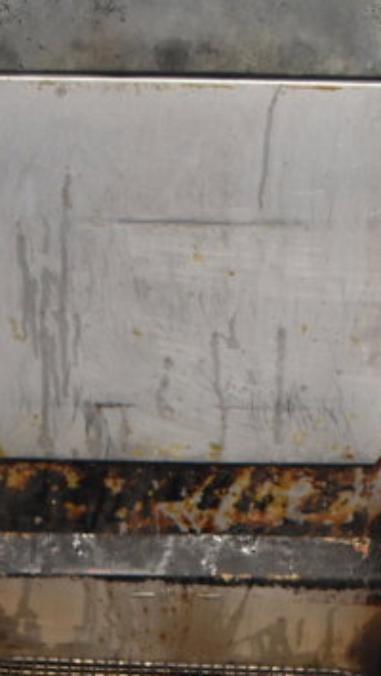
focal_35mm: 89
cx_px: 74
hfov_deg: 13.5
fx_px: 1597
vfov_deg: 21.7
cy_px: 865
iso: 1000
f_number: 3.8
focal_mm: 22
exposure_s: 1/30
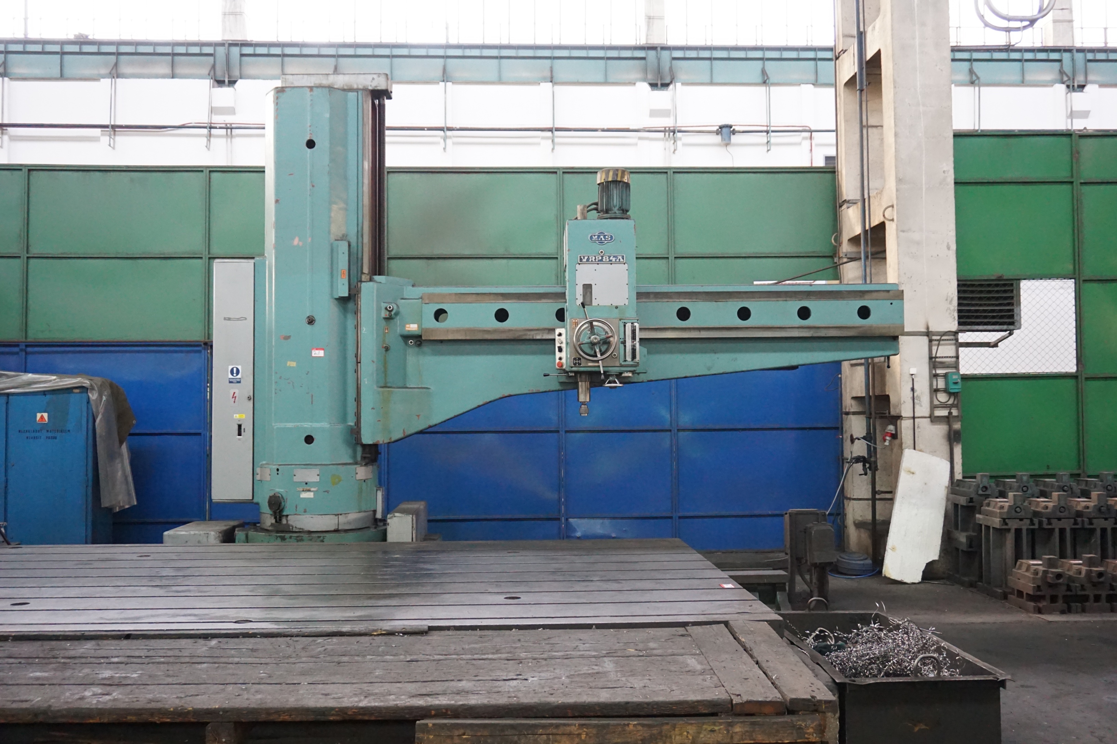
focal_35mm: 32
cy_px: 372
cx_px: 558
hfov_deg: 59.5
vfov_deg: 41.7
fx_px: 977
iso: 3200
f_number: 4
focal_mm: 21
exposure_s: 1/125
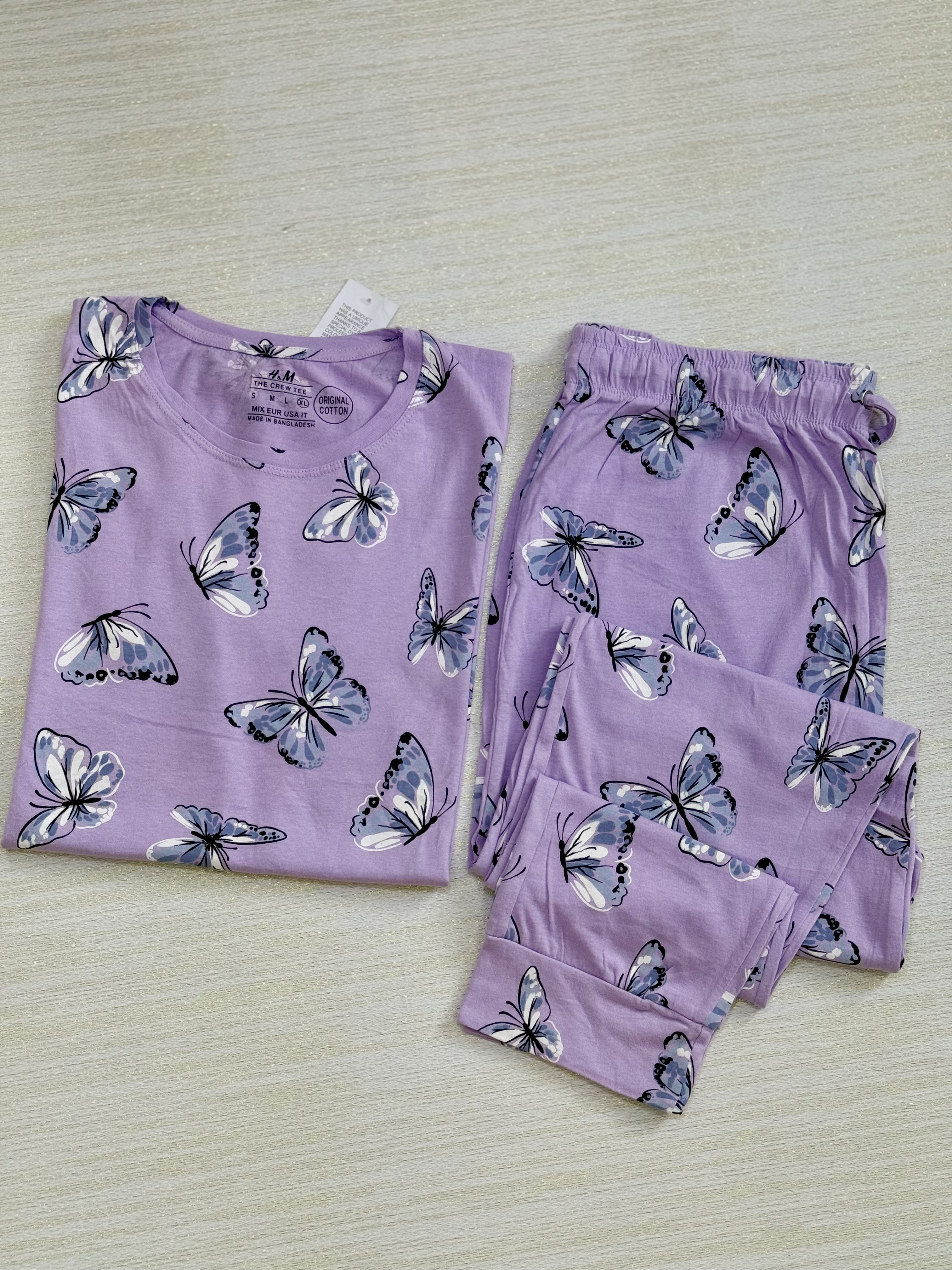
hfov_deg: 30.3
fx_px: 1760
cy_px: 635
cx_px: 476
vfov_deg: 39.7
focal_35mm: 48
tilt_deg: -77.7
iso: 100
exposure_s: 1/420
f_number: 1.78
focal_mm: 6.76
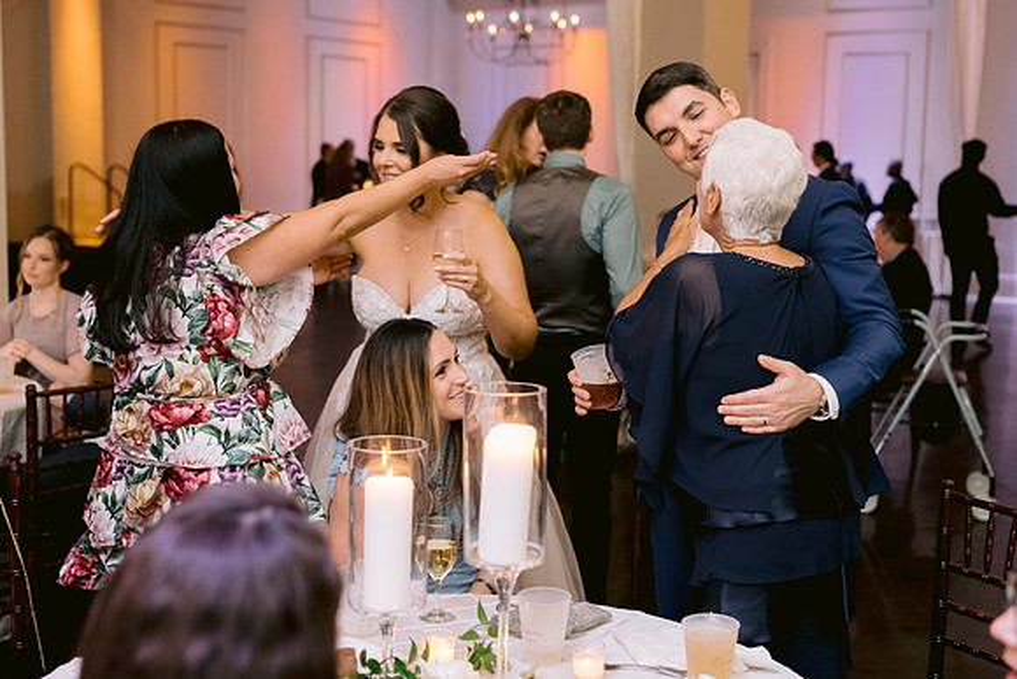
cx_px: 533
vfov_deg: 26.3
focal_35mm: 51
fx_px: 1453
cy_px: 343
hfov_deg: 38.6
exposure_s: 1/125
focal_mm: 35
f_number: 2.2
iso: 1250
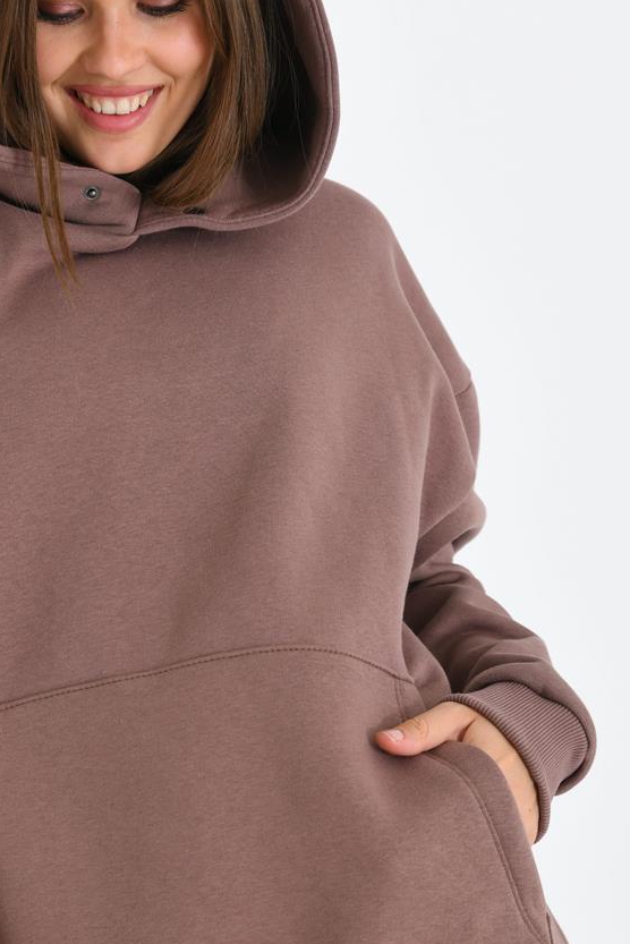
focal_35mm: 90
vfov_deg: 22.6
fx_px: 2360
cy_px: 541
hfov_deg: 15.2
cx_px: 202
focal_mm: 50
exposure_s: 1/125
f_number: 5.6
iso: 100
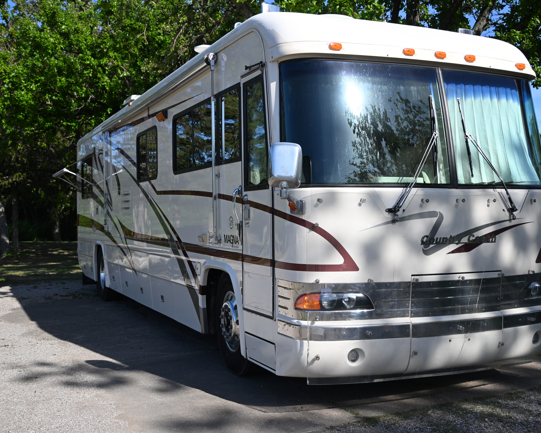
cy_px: 216
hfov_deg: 42.3
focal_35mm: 44
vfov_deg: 34.5
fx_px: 698
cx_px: 313
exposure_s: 1/800
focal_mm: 25
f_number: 4.2
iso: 100
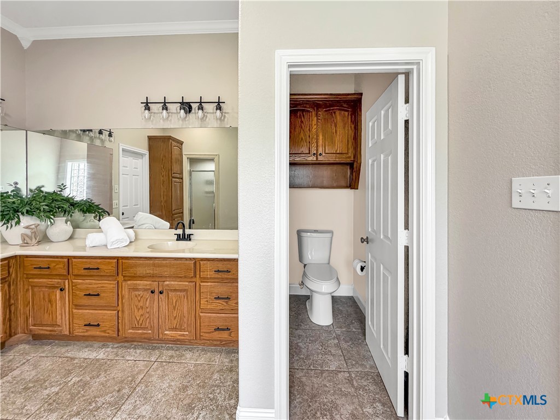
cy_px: 210
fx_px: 226
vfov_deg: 85.7
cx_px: 280
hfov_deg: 102.1
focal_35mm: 14
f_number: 2.2
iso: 100
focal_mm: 2.22
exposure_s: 1/120
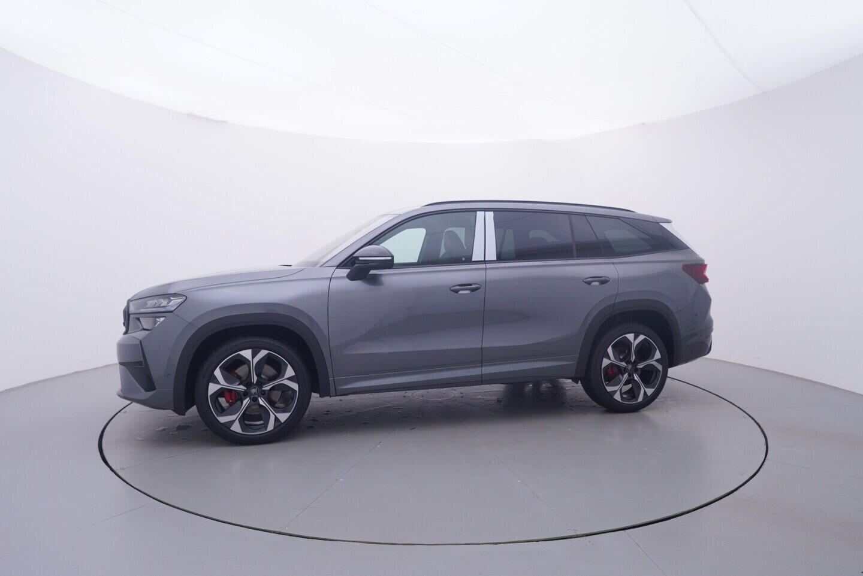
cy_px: 288
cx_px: 432
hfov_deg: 77.3
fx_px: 540
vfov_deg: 56.2
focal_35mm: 22
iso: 200
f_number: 5
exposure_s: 1/80
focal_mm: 15
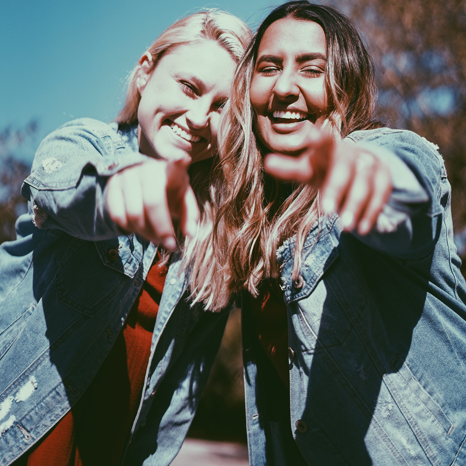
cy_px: 149
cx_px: 233
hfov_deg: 26.9
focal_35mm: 64
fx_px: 975
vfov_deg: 26.7
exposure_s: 1/8000
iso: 400
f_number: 1.8
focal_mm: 50
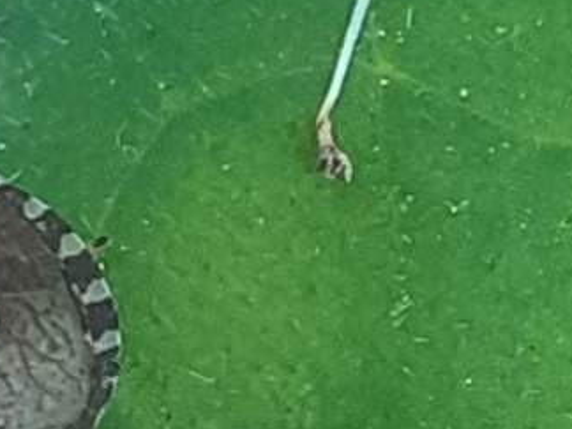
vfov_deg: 20.7
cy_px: 263
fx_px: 1173
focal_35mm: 71
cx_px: -146
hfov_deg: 24.4
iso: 80
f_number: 1.9
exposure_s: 1/50
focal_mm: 3.6
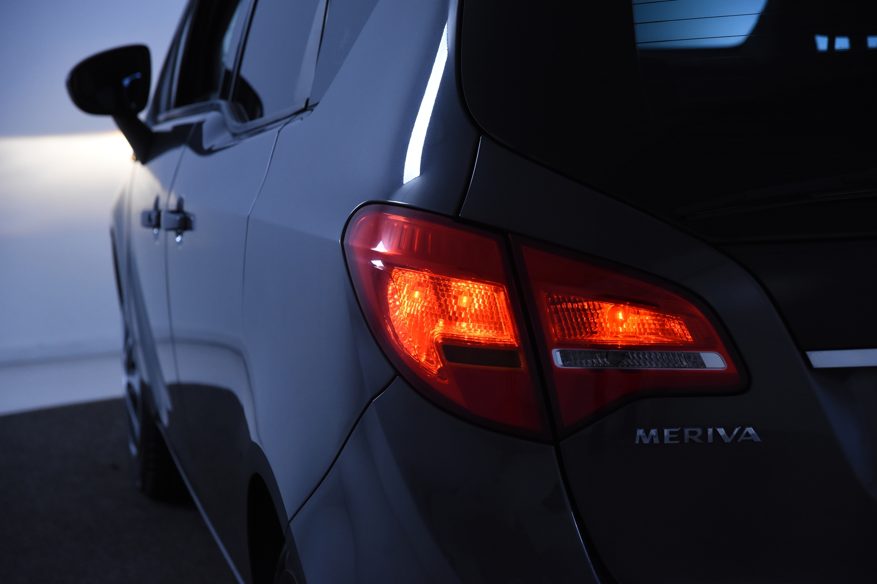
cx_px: 438
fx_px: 2265
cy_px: 292
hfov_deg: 21.9
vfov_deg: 14.7
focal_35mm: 93
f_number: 4
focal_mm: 62
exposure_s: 1/250
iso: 1600
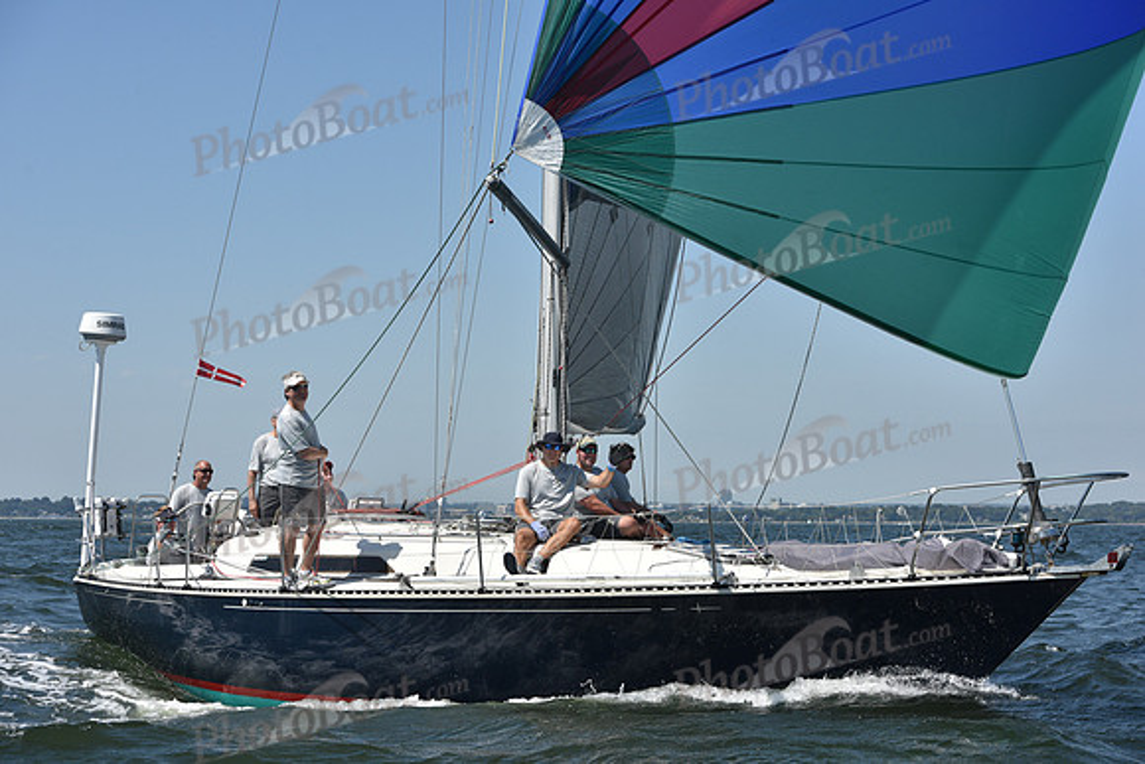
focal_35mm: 70
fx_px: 2227
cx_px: 572
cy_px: 382
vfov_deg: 19.5
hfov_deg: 28.8
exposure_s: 1/1250
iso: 250
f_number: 8
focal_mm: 70
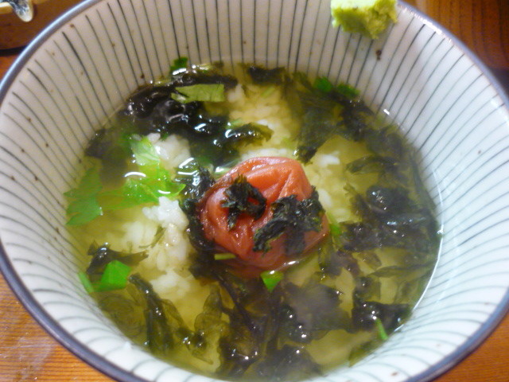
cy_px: 191
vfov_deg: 42.9
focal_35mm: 33
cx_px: 254
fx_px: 485
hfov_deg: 55.4
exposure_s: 1/8
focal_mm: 5.5
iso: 400
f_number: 2.8
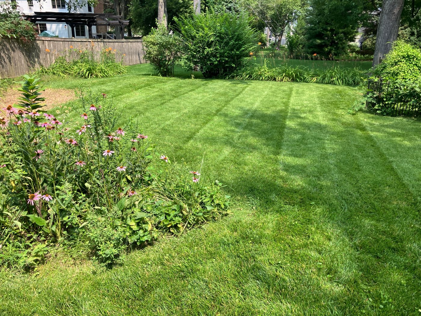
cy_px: 158
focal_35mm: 28
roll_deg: -1.6
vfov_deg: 49.7
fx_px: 341
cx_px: 210
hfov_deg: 63.4
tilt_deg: -18.2
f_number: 1.8
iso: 32
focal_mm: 3.99
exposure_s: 1/592
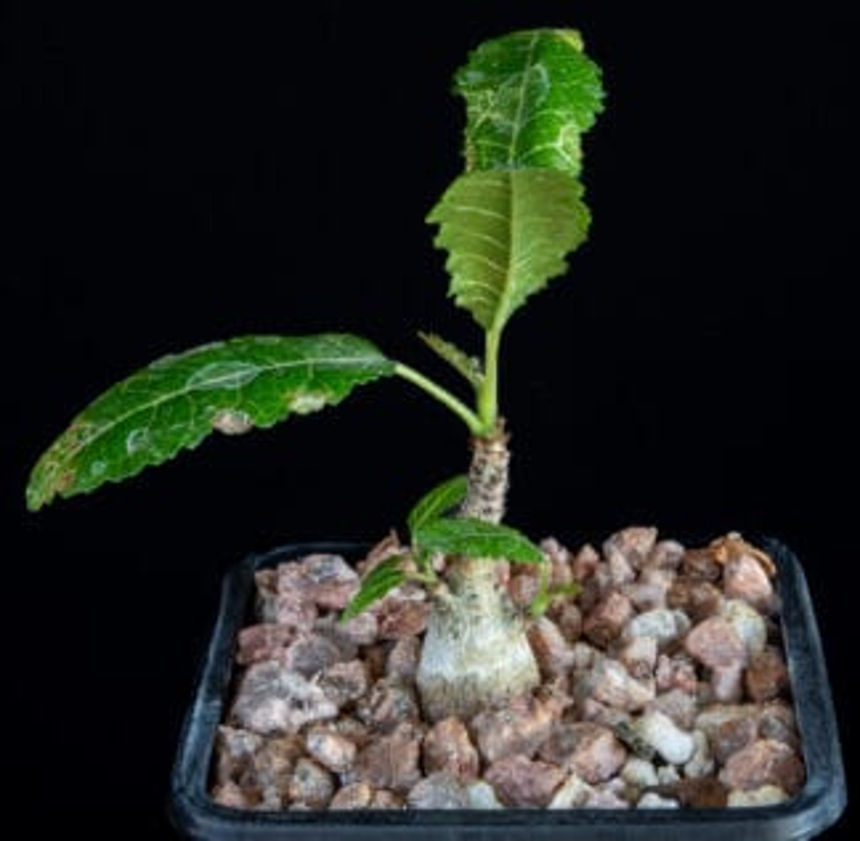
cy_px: 423
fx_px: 2414
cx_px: 522
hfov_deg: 20.2
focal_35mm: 87
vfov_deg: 19.8
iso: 100
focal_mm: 60
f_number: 36
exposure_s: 6
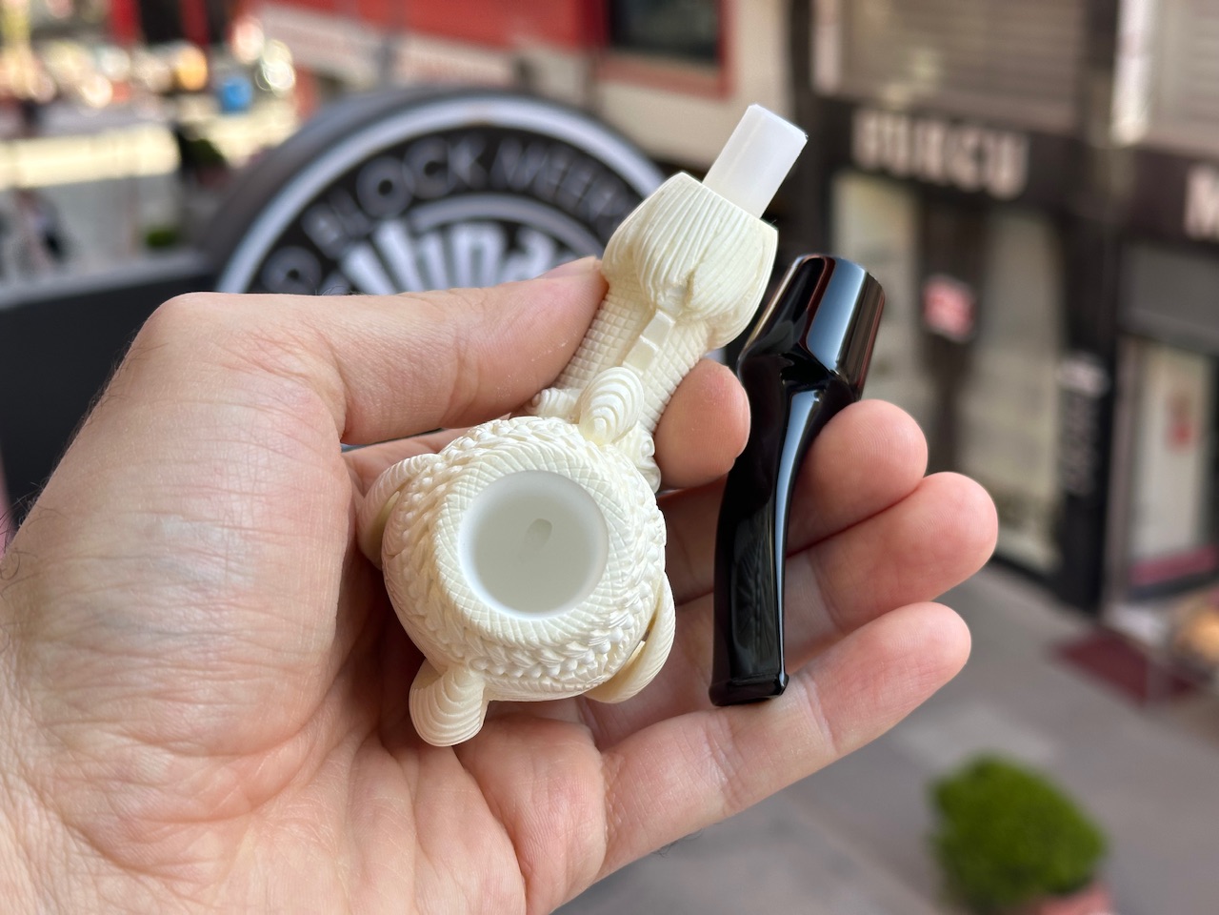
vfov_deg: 30.3
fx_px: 1690
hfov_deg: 39.7
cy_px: 458
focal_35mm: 48
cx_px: 610
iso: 64
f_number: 1.78
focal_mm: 6.86
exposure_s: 1/414
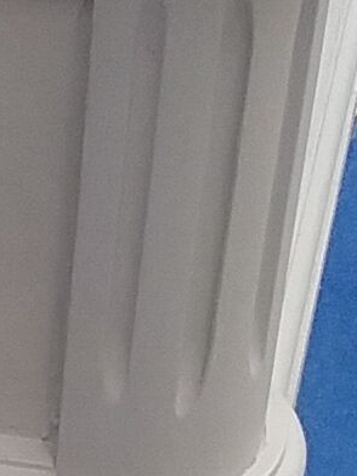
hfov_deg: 6.9
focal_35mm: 205
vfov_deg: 9.5
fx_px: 2819
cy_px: 583
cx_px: -443
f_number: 2.2
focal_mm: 3.3
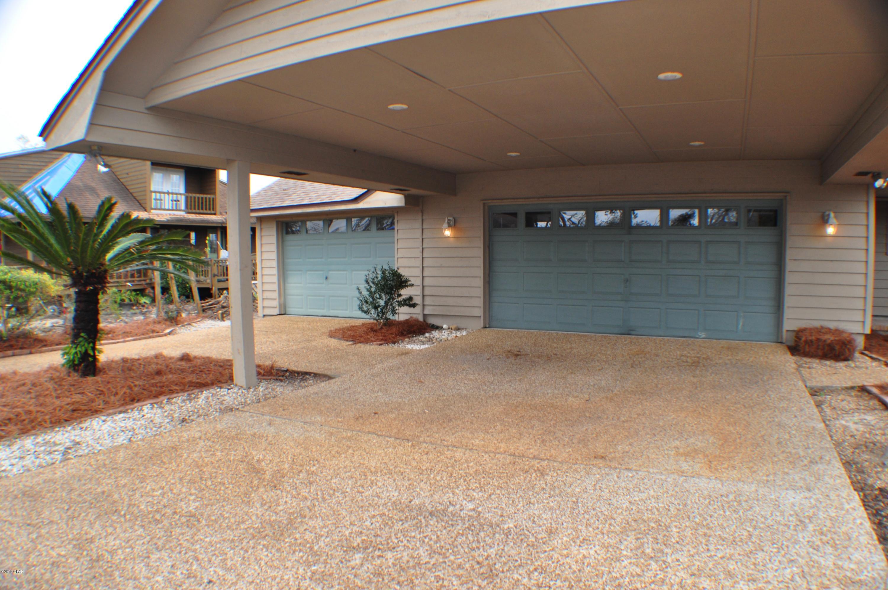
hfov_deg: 67.4
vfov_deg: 47.8
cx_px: 444
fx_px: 665
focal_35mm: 27
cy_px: 295
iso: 320
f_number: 9
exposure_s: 1/125
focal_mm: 18
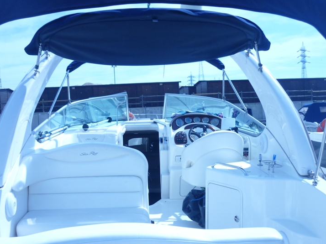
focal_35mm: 37
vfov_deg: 38.6
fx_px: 348
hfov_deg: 50.2
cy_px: 133
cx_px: 166
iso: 160
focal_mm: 5.5
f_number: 8
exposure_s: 1/250
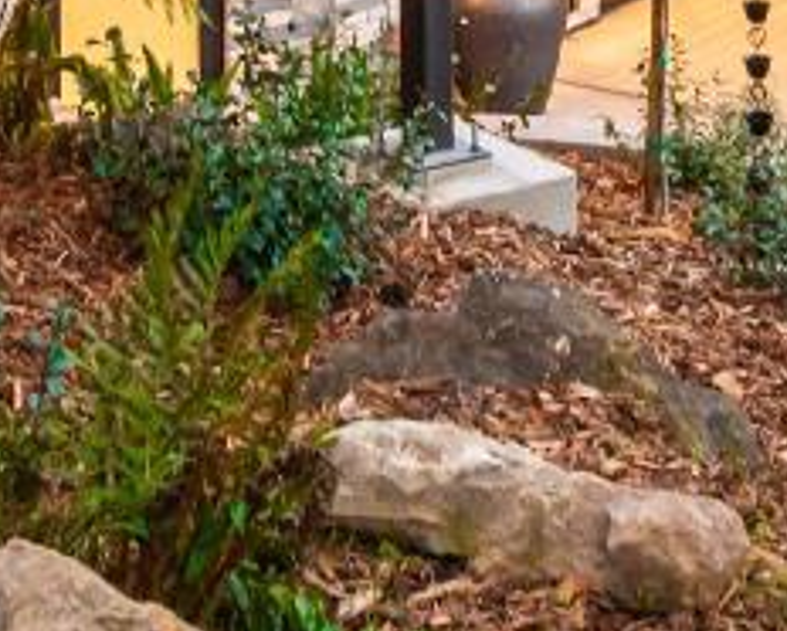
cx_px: 251
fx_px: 2121
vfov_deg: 13.1
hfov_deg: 20.9
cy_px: -841
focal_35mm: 91
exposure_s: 1/2.5
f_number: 6.3
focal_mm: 10
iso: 250
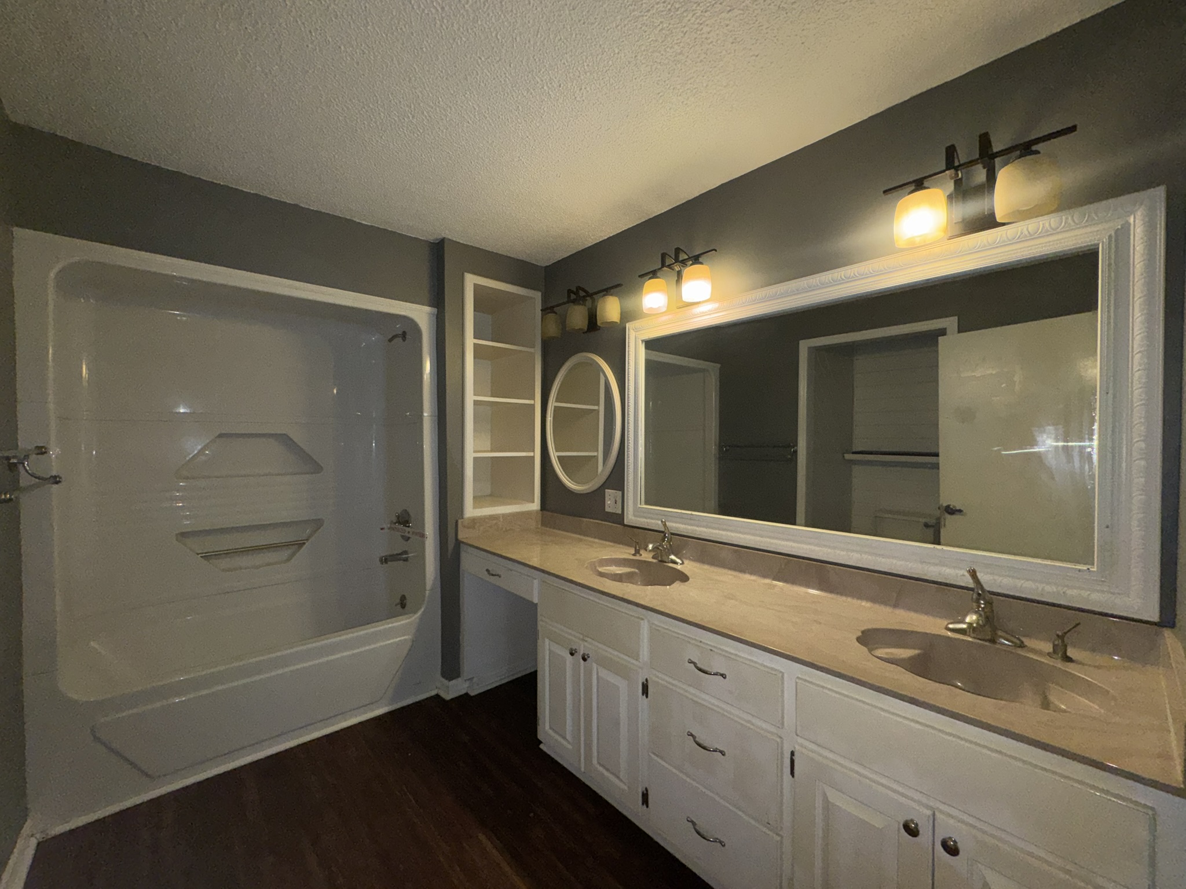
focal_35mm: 14
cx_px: 593
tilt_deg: -0.7
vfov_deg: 85.7
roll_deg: -0.3
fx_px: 480
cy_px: 444
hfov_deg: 102.1
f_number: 2.2
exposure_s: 1/103
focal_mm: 2.22
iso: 80
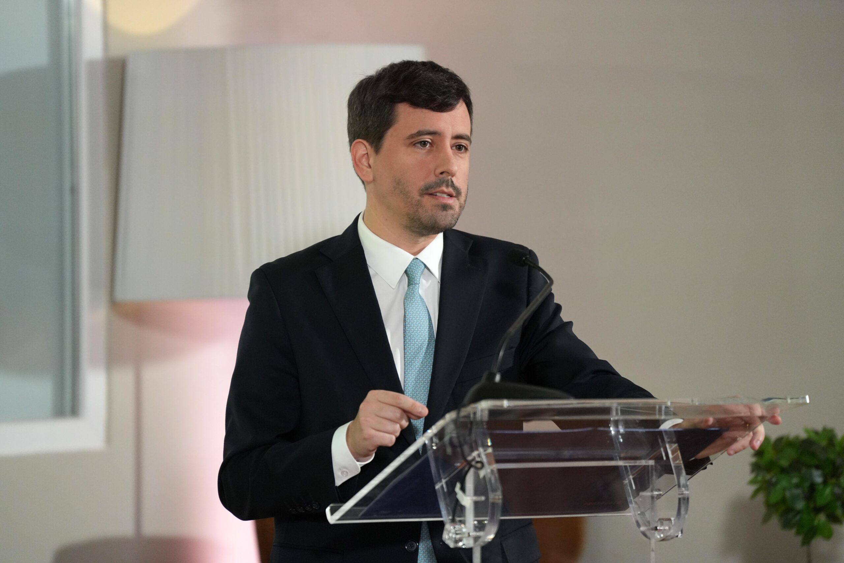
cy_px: 282
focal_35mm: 200
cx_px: 422
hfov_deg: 10.3
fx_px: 4689
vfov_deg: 6.9
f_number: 2.8
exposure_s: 1/400
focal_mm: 200
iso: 4000
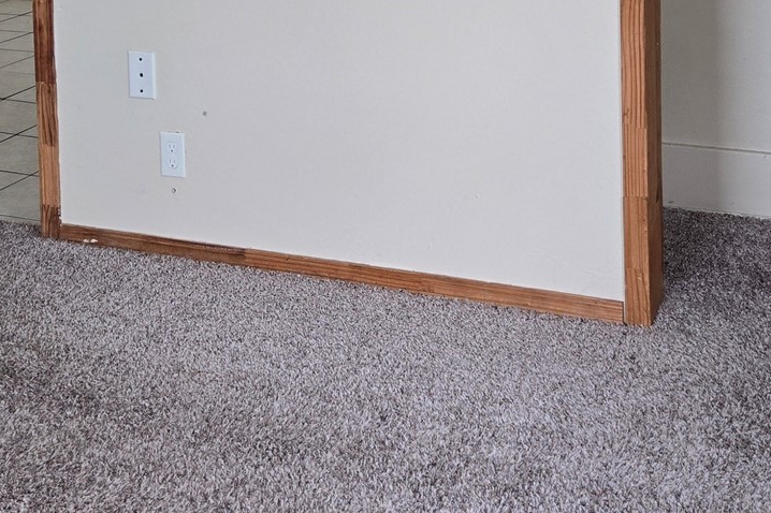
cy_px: -222
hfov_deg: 31.4
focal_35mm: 64
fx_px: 1370
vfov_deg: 19.0
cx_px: 451
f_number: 1.8
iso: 100
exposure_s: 1/120
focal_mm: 5.4
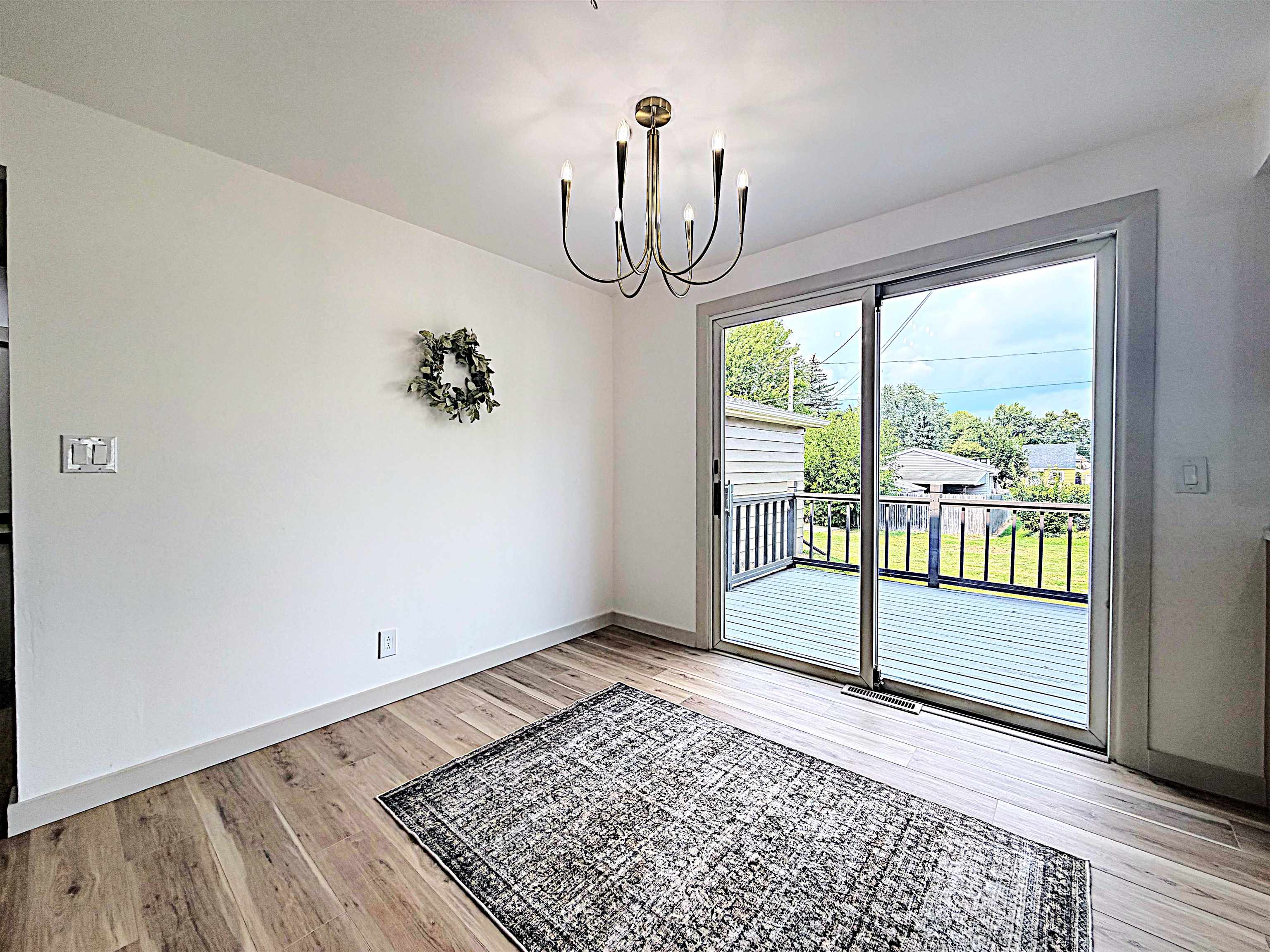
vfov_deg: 85.7
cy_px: 476
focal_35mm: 14
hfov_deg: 102.1
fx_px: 514
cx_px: 635
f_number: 2.2
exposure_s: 1/230
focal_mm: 2.22
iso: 50
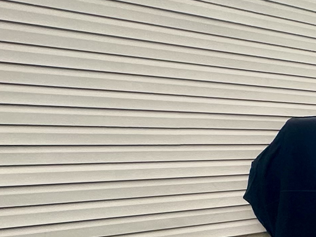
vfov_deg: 24.3
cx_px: 659
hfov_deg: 18.2
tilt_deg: -1.1
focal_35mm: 60
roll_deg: +1.0
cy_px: 151
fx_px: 548
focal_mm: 2.22
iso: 50
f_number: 2.2
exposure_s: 1/2020
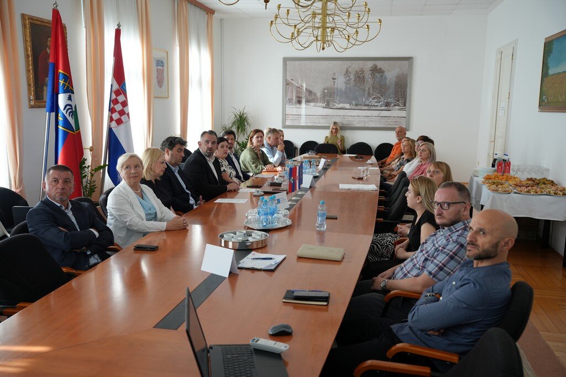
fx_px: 544
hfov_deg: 55.0
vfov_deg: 38.3
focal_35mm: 35
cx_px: 283
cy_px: 188
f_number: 4
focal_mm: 34.6
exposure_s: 1/160
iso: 400
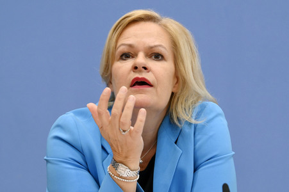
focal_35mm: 125
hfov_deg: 16.4
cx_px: 144
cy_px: 96
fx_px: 1003
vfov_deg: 11.0
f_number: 6.3
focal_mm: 125
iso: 5000
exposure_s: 1/640
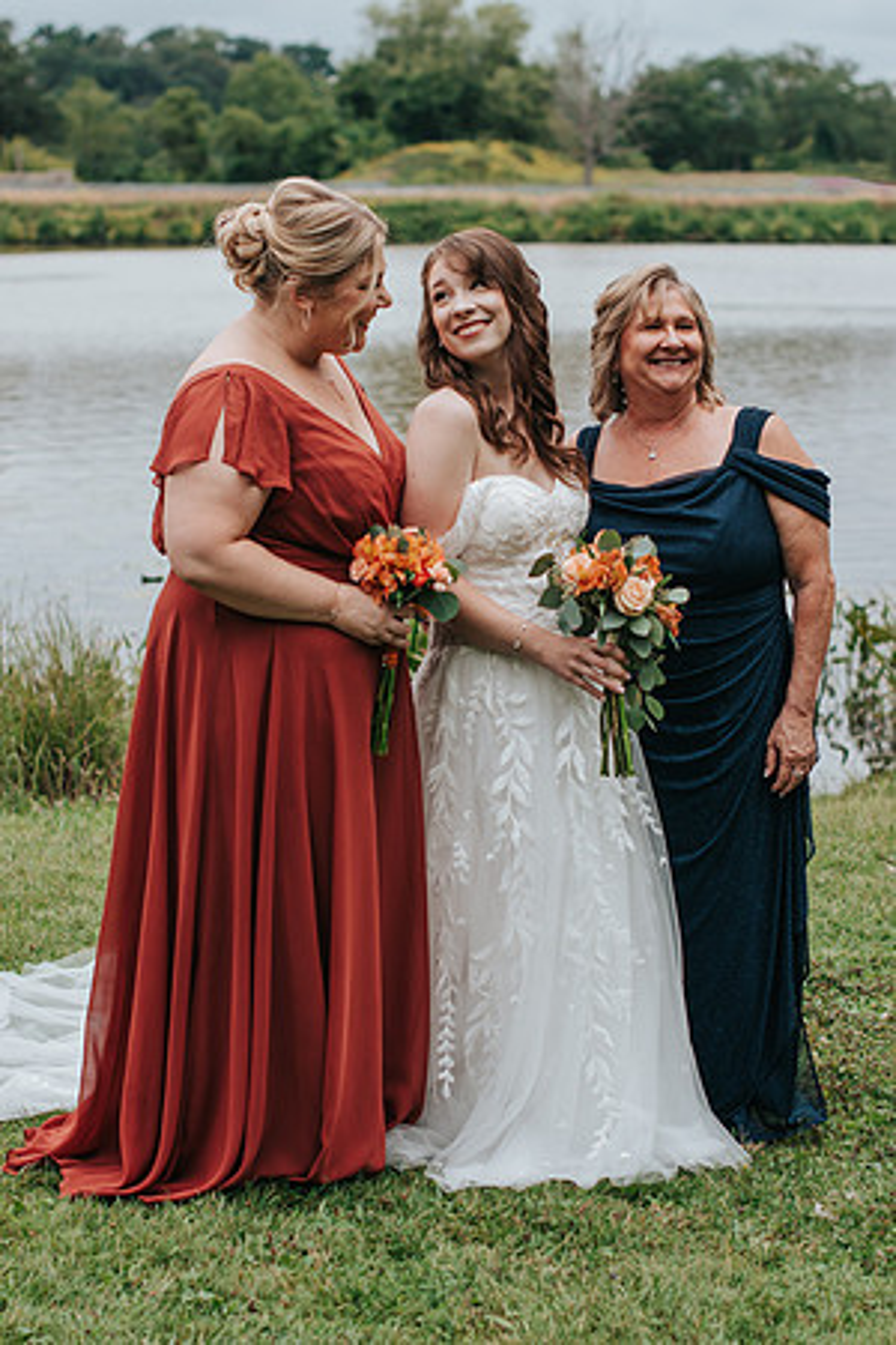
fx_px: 2800
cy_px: 672
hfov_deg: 18.2
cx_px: 448
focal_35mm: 75
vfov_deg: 27.0
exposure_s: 1/1600
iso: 200
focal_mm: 50
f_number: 2.8
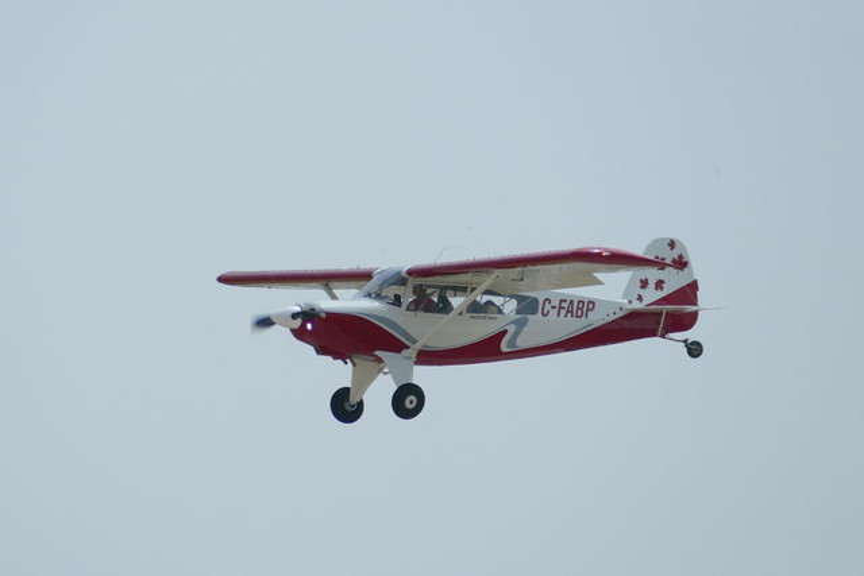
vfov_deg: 2.0
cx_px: 432
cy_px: 288
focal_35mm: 679
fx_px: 16299
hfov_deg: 3.0
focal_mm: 146
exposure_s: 1/2000
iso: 125
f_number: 4
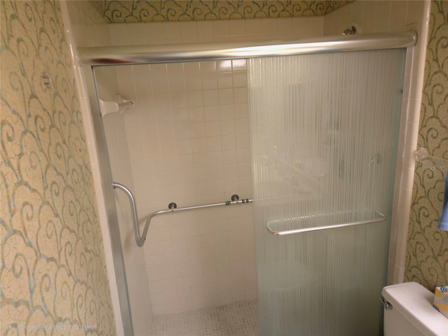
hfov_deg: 73.9
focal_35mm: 23
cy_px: 168
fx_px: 298
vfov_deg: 58.9
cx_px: 224
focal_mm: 5.4
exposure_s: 1/30
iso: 250
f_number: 1.8
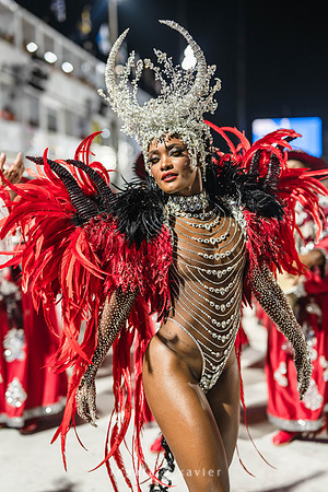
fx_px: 683
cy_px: 246
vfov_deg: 39.6
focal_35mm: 50
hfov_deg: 27.0
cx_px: 164
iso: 180
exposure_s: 1/320
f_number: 1.8
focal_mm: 50
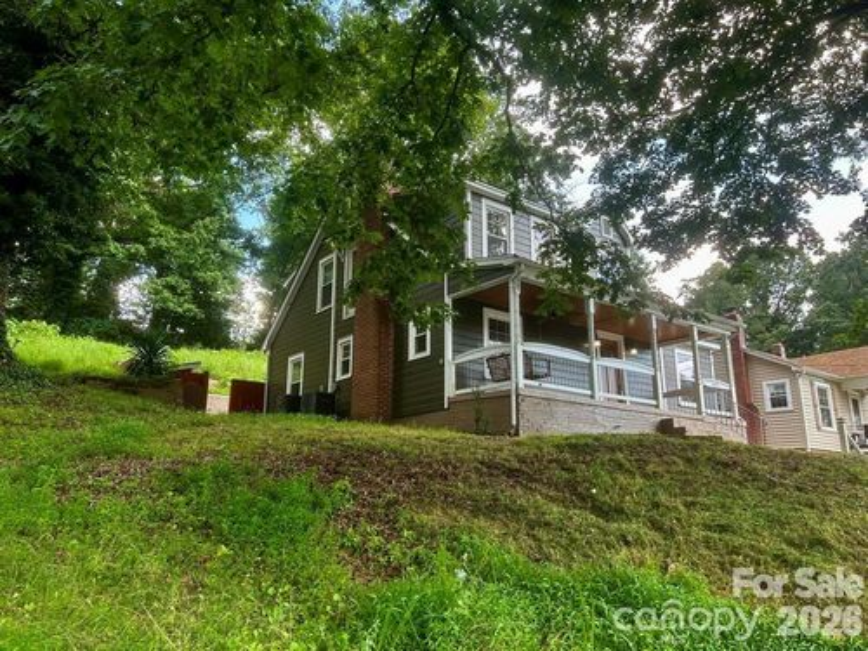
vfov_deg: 53.1
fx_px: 652
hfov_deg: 67.3
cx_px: 434
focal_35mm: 26
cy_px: 326
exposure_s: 1/418
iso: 50
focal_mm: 5.7
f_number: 1.5
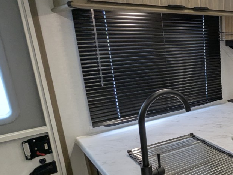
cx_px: 242
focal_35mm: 36
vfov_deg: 39.6
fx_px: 243
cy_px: 104
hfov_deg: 42.8
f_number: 2.2
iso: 202
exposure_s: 1/63.5
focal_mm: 2.35
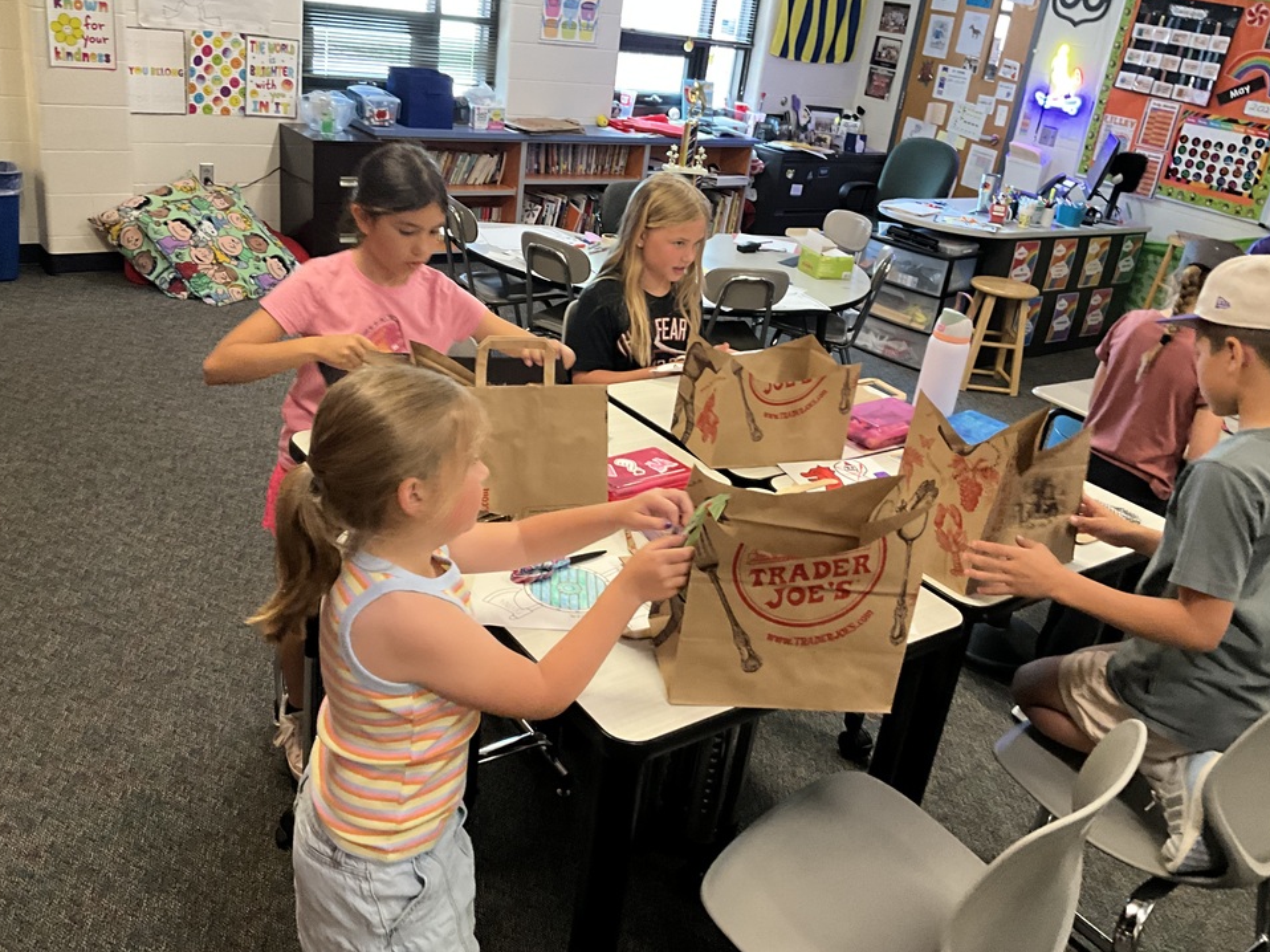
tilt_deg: -22.4
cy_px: 453
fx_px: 1137
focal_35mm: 31
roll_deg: -8.9
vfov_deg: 45.4
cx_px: 648
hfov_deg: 58.4
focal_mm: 3
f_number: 1.8
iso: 320
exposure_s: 1/42
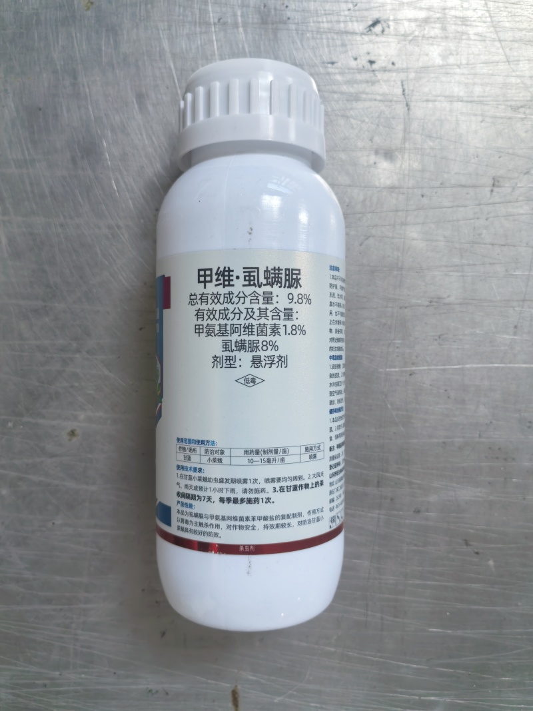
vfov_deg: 65.3
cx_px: 266
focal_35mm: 27
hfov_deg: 51.3
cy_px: 356
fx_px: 554
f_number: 1.9
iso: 100
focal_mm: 5.52
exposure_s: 1/100
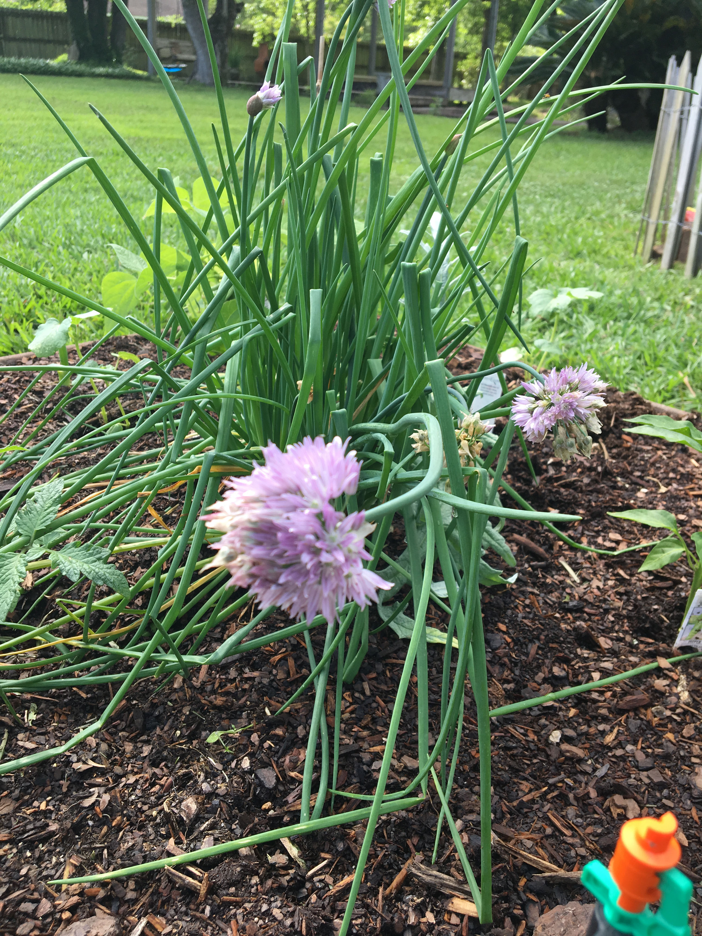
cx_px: 351
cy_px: 468
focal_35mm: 29
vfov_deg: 61.7
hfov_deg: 48.2
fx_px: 784
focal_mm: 4.15
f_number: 2.2
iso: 25
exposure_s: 1/254
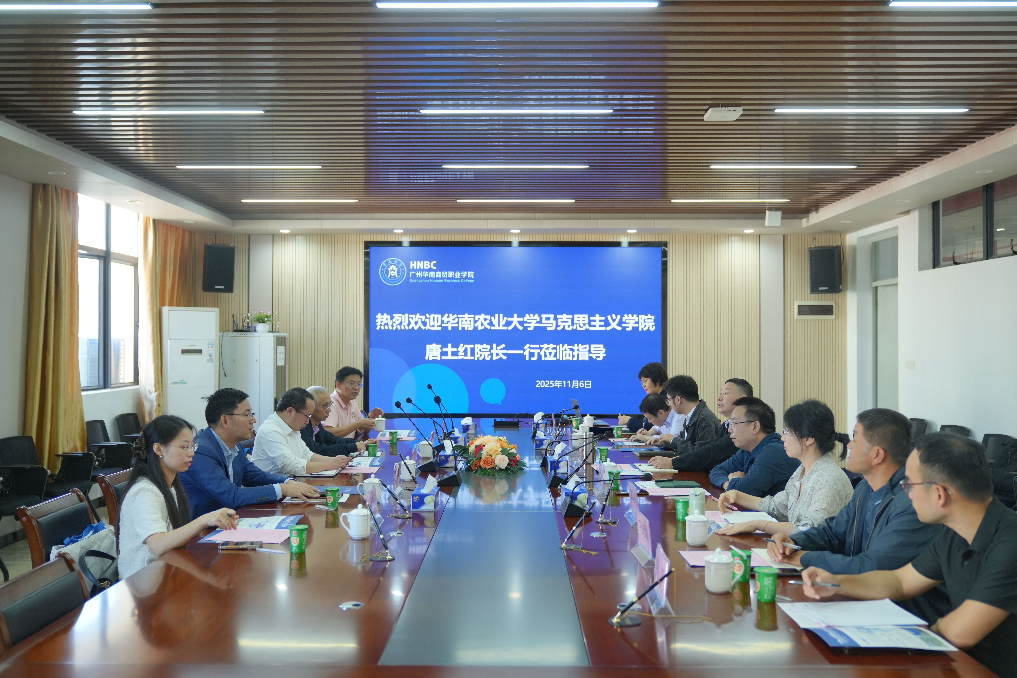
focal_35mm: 31
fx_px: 876
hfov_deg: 60.3
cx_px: 508
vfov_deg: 42.3
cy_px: 339
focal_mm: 31
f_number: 2.8
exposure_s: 1/125
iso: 1000
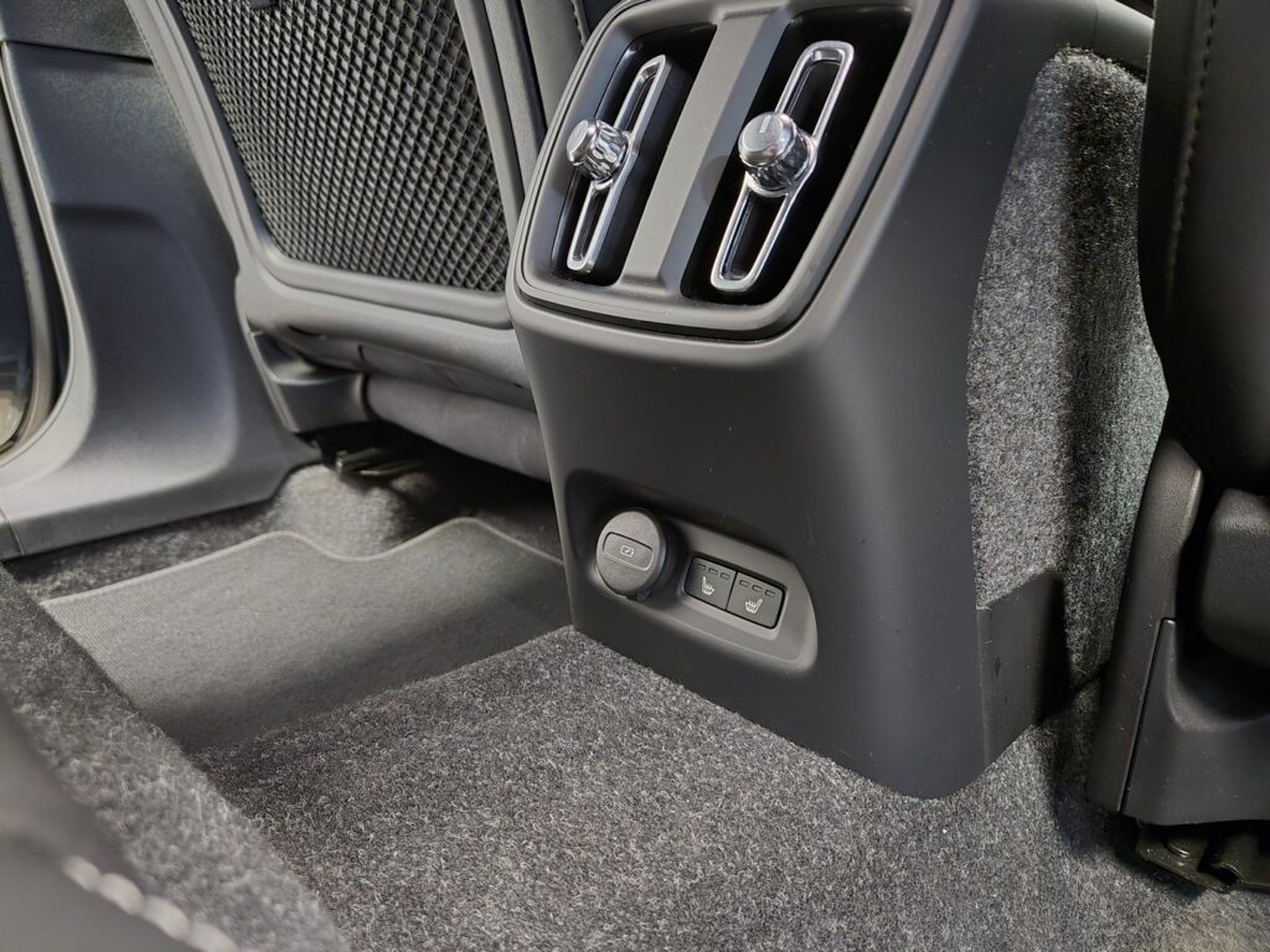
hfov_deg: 73.9
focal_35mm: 23
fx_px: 844
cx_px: 635
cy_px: 476
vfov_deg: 58.9
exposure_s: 1/25
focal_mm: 5.4
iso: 2500
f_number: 1.8
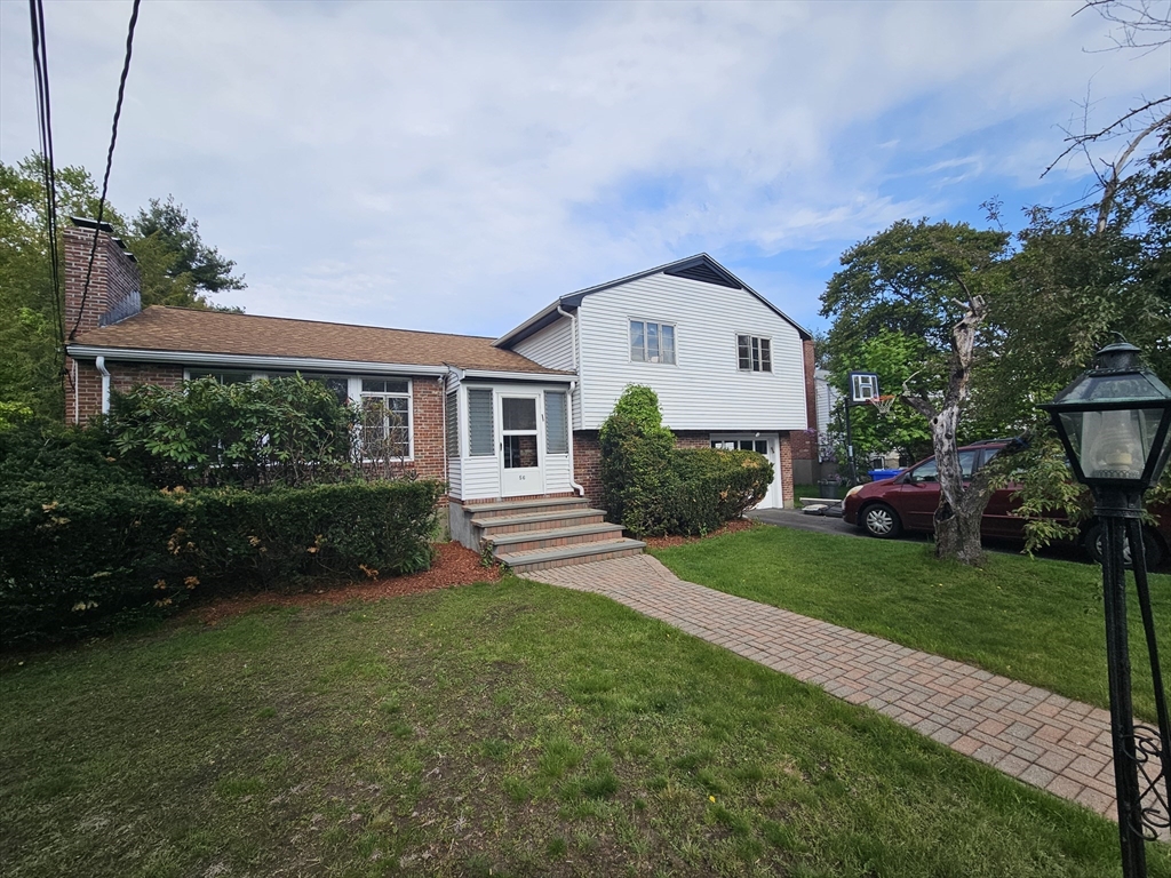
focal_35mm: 13
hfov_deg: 106.2
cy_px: 439
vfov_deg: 89.9
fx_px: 440
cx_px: 586
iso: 50
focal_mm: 2.2
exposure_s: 1/1834
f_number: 2.2
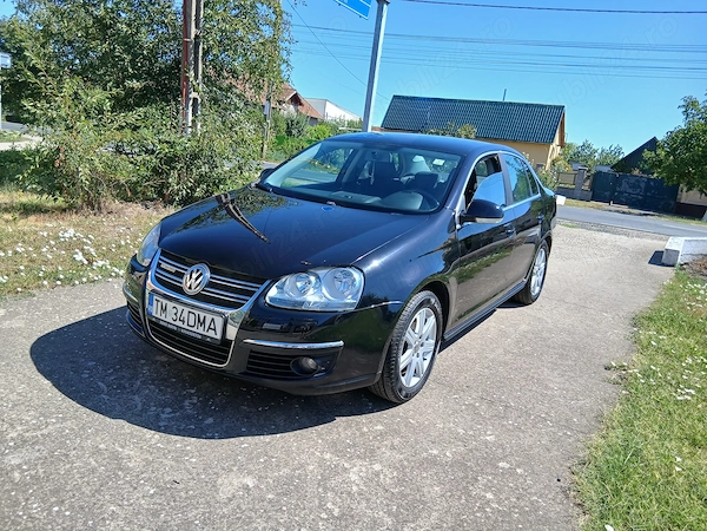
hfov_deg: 67.3
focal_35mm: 26
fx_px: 531
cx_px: 354
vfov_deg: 53.1
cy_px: 266
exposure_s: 1/330
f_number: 1.8
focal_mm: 3.98
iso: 20
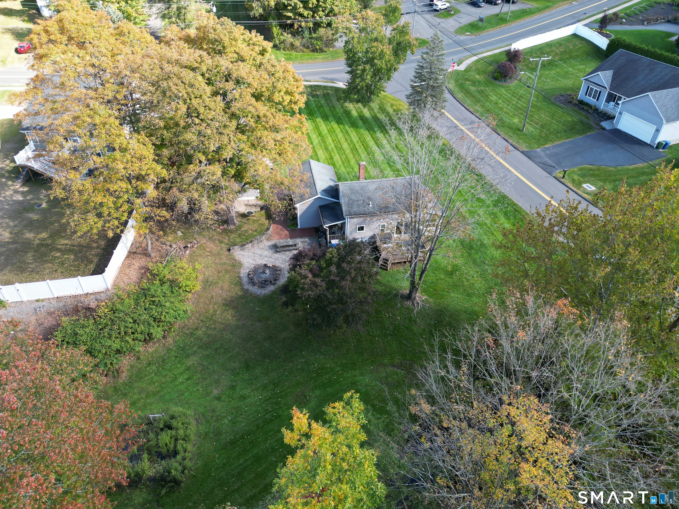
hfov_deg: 71.6
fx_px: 471
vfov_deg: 56.8
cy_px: 254
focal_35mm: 24
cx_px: 340
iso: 140
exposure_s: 1/640
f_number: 1.7
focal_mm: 6.72
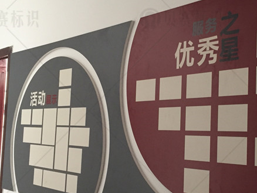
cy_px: 109
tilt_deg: +4.9
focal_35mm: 53
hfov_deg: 35.6
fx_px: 393
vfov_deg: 27.5
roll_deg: -3.1
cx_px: 183
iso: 250
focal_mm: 4.15
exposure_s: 1/20
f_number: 2.2
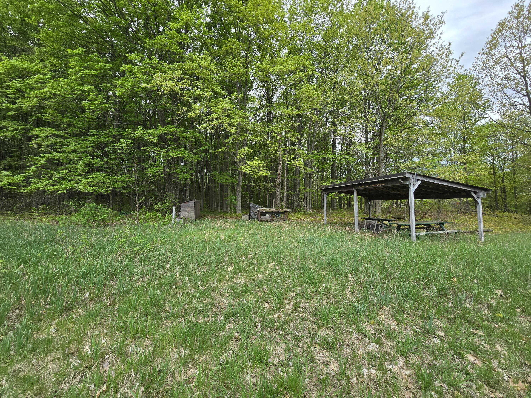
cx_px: 266
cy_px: 199
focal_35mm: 13
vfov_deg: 89.9
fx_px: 199
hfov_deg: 106.2
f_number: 2.2
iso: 50
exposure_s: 1/604
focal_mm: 2.2
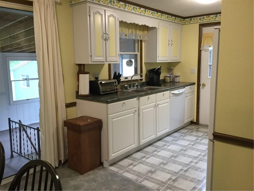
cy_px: 96
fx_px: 227
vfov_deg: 45.4
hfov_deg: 58.4
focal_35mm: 31
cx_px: 127
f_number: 2.4
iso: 160
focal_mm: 3.3
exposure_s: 1/30
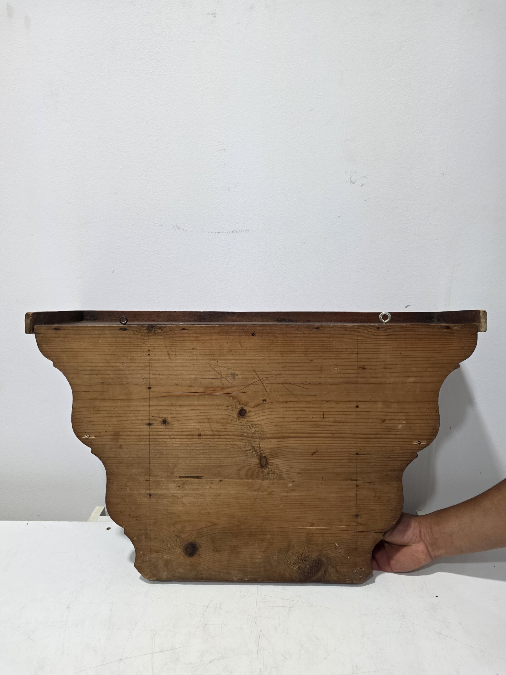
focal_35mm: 23
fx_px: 448
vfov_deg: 73.9
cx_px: 253
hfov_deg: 58.9
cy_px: 338
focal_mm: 6.25
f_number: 1.7
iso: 320
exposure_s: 1/100
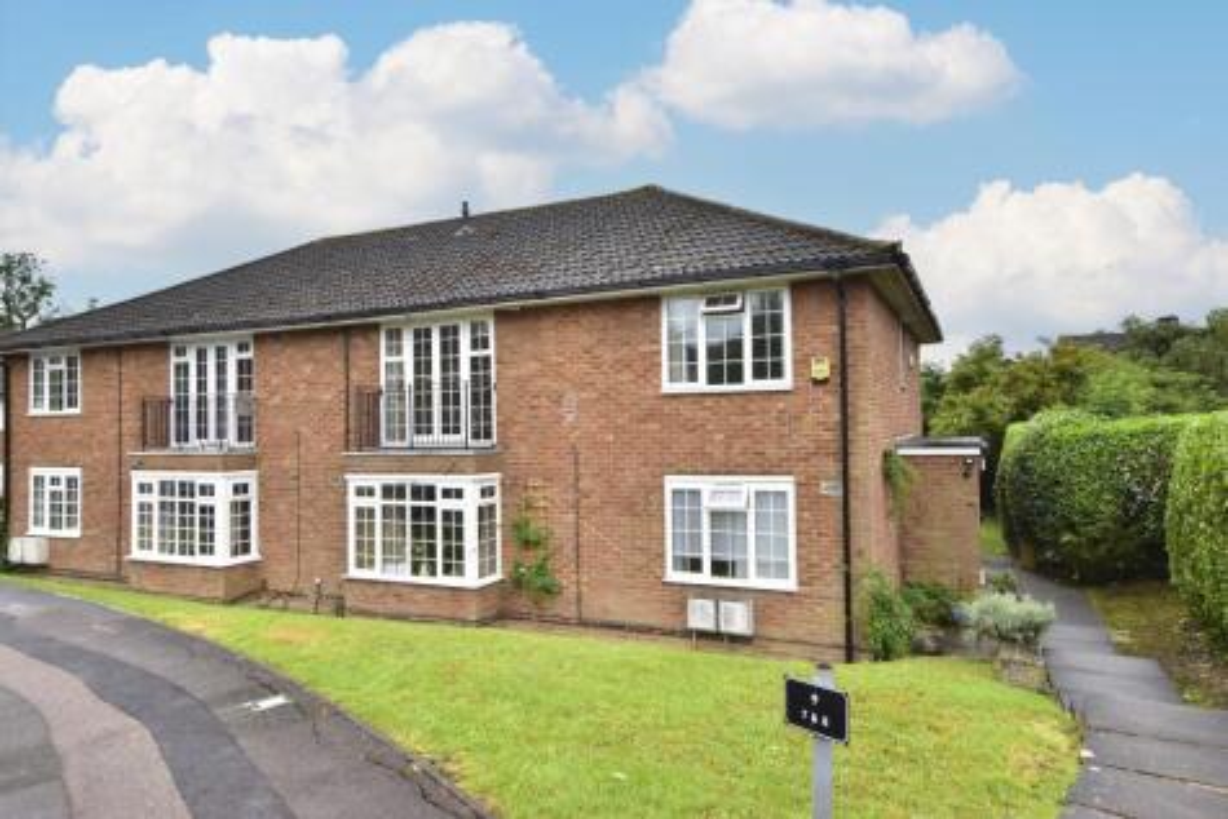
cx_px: 614
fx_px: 717
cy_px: 410
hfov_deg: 81.2
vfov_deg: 59.5
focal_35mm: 21
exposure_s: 1/250
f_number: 8
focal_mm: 14
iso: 640
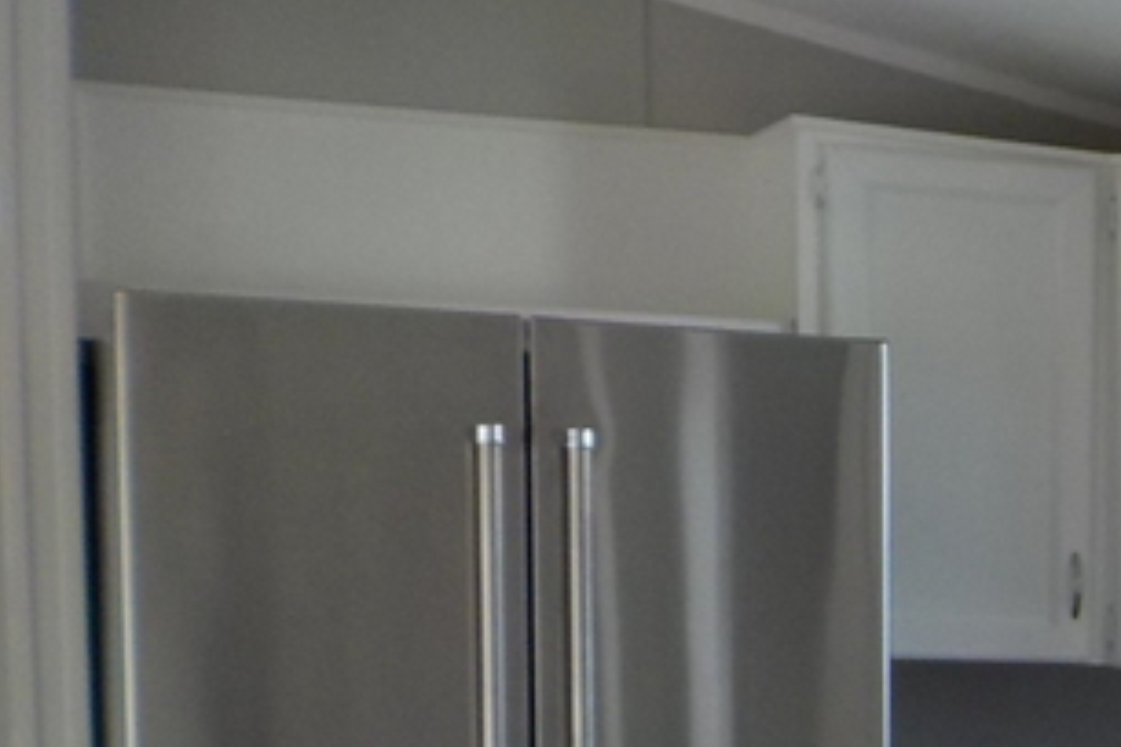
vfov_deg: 12.9
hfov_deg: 17.6
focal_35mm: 102
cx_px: 1758
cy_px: 1003
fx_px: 3176
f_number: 3.3
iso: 125
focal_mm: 4.1
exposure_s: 1/80
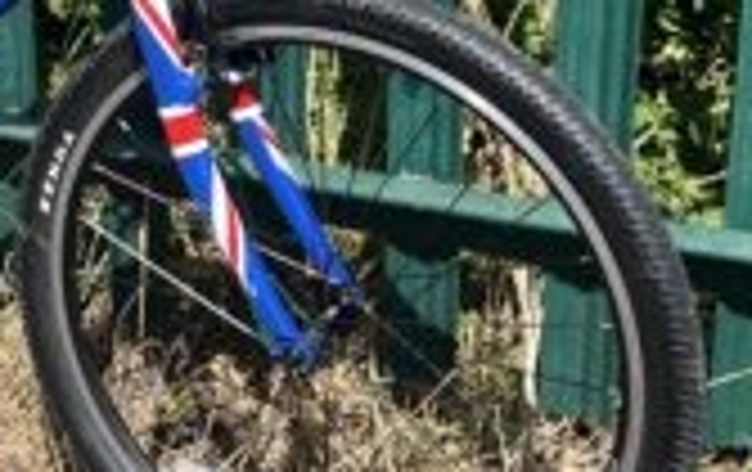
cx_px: 77
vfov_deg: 16.1
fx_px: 1622
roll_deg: +2.9
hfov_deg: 25.3
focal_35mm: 79
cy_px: -54
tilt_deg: -13.7
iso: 50
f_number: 1.6
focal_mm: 5.1
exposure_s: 1/1672
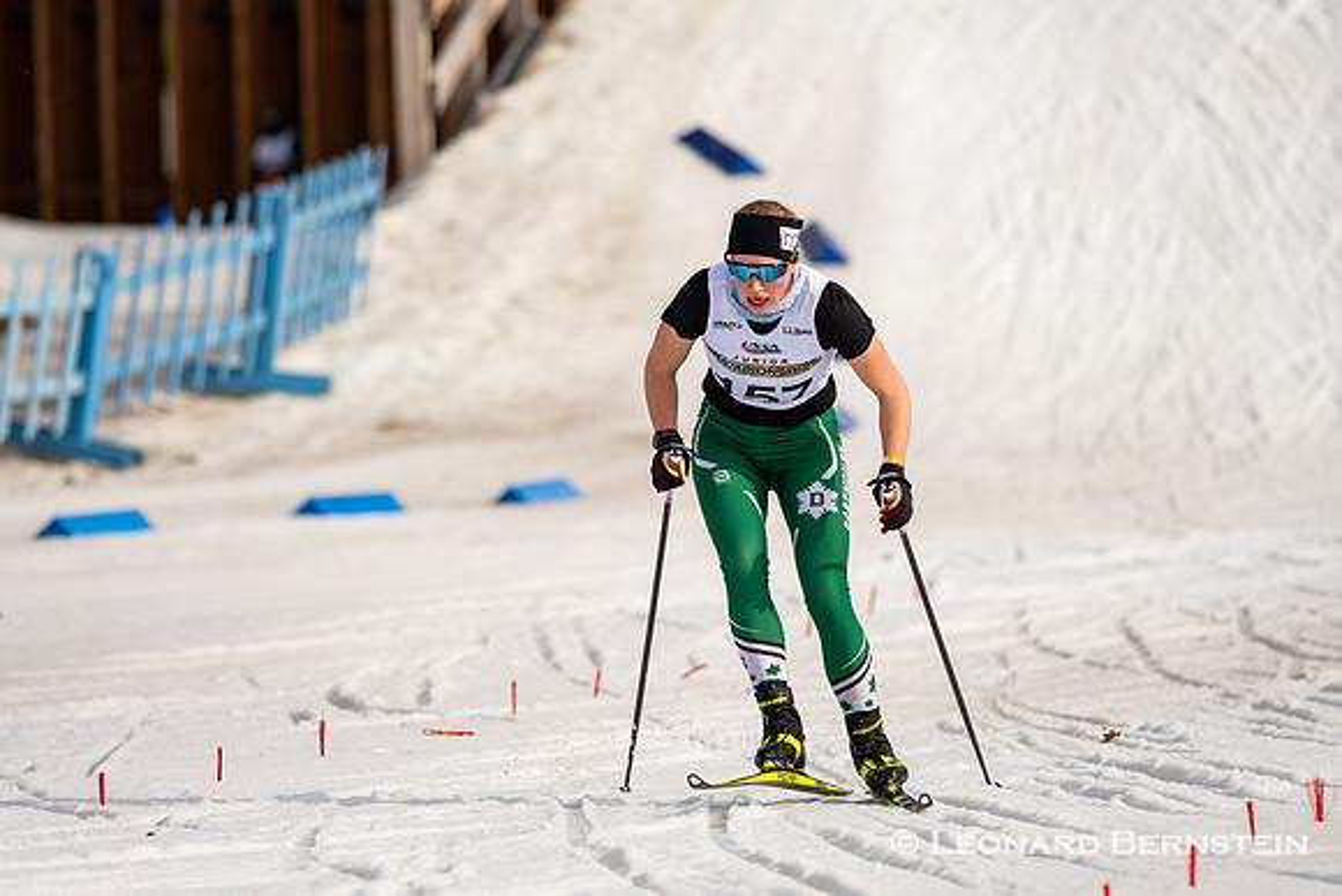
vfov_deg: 3.1
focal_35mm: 450
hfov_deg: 4.6
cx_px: 671
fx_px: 16778
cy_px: 448
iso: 400
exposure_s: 1/3200
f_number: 4.5
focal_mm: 300
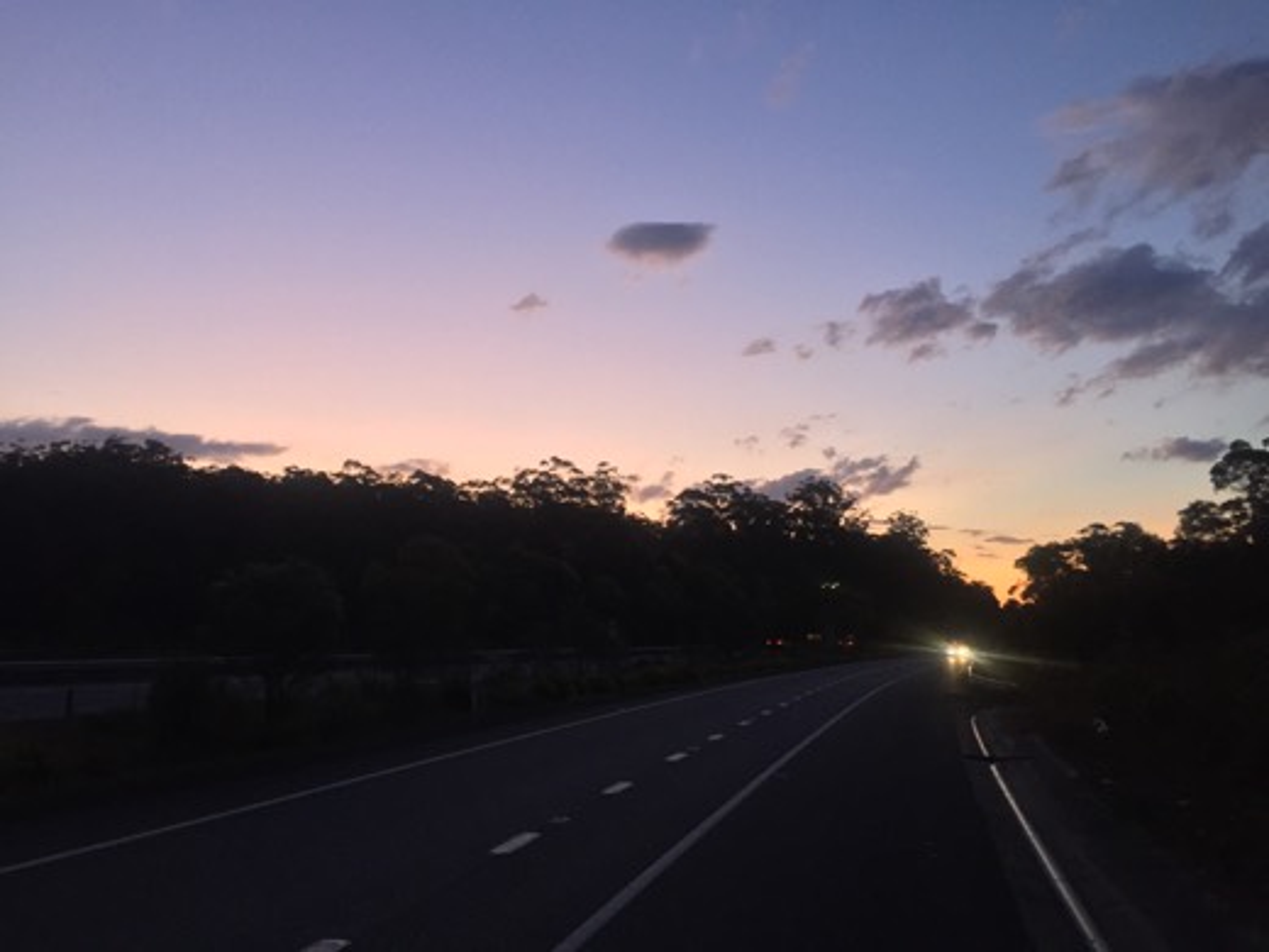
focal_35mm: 29
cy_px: 476
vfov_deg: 48.2
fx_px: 1063
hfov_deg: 61.7
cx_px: 634
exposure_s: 1/30
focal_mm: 4.15
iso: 200
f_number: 2.2
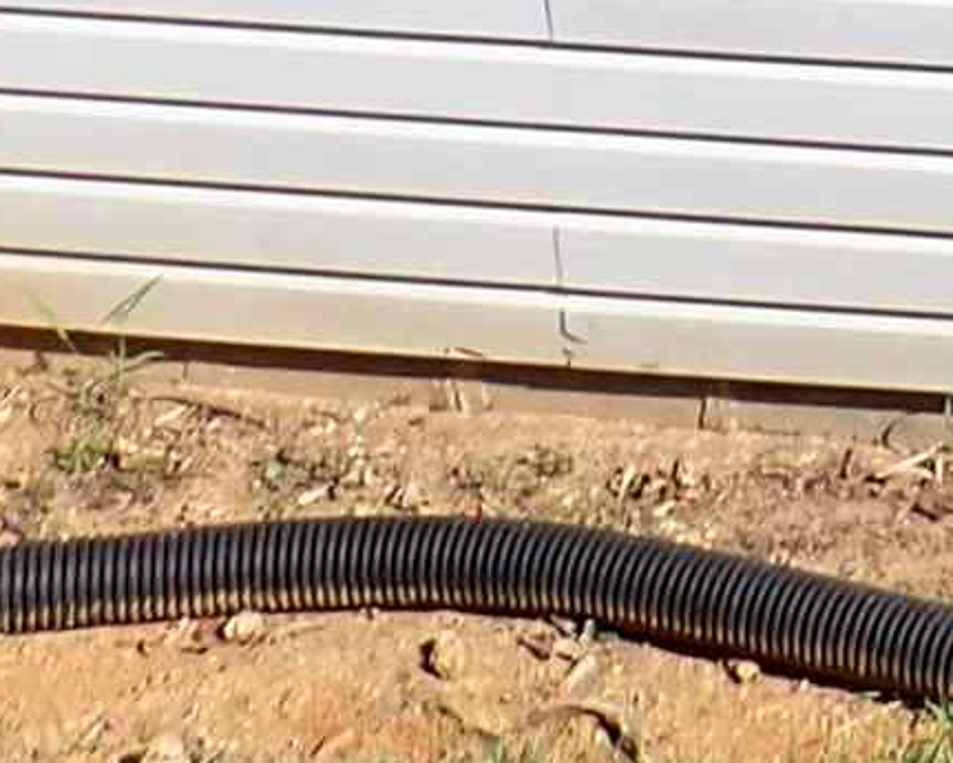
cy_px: -1351
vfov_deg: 7.9
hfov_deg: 10.4
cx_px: 1756
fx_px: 4909
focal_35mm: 174
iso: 100
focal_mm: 4.5
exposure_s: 1/160
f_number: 8
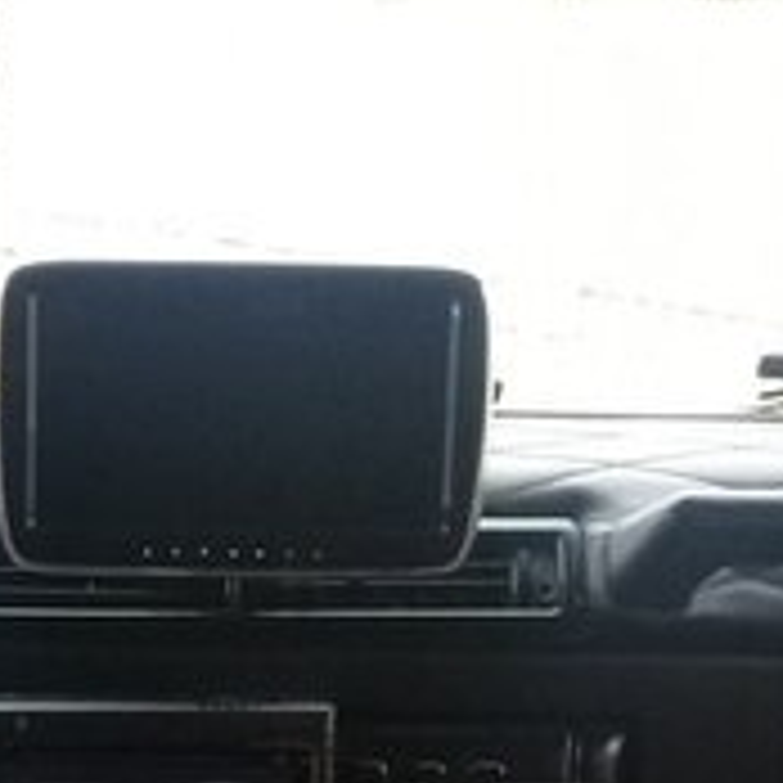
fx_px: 2661
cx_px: 130
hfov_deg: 16.6
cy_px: 853
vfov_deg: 16.3
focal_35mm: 104
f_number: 2.2
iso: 100
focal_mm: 3.3
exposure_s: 1/33
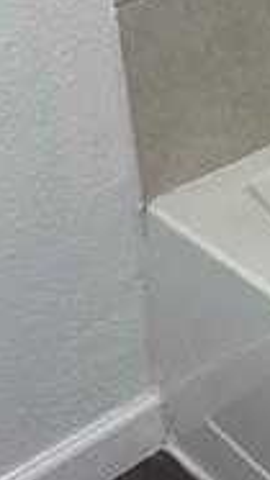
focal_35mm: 112
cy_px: -257
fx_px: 1427
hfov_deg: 10.0
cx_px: 530
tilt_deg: -15.8
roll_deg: +2.3
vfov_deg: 17.1
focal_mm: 5.1
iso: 80
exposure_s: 1/120
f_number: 1.6
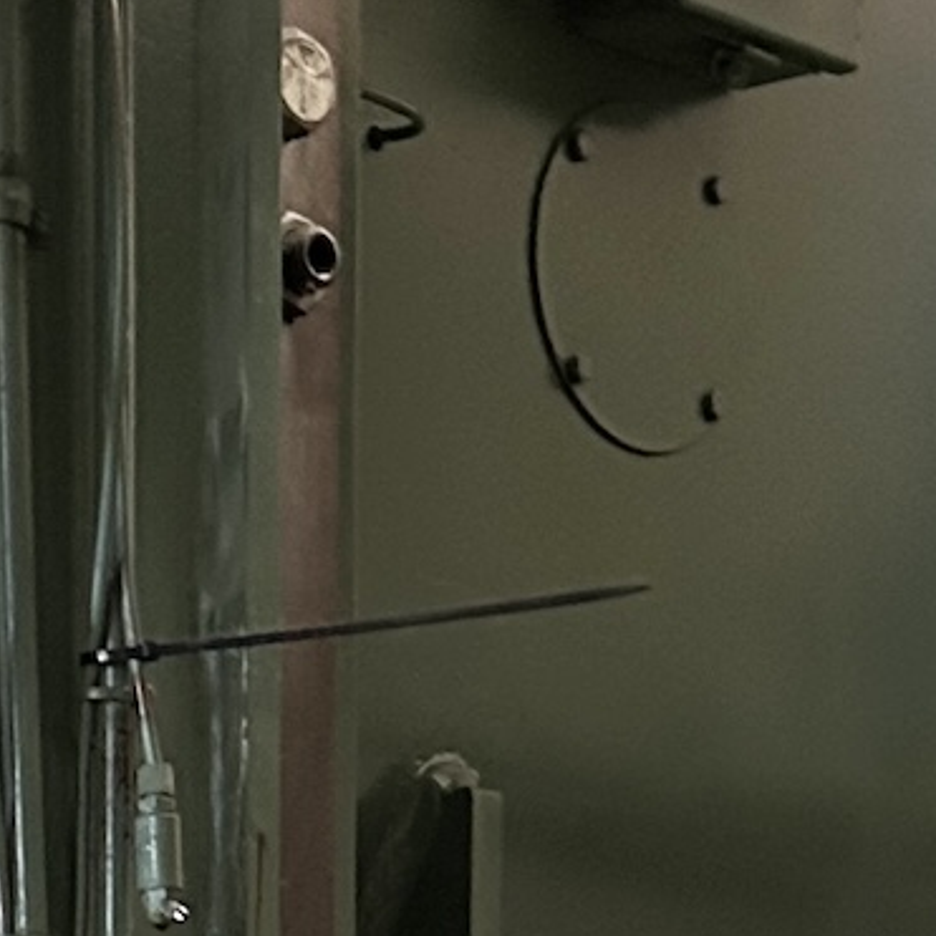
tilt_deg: -6.2
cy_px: 1837
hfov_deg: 13.3
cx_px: 177
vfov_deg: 12.0
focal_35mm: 131
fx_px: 4008
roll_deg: +0.9
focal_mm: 5.7
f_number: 1.5
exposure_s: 1/30
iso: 800
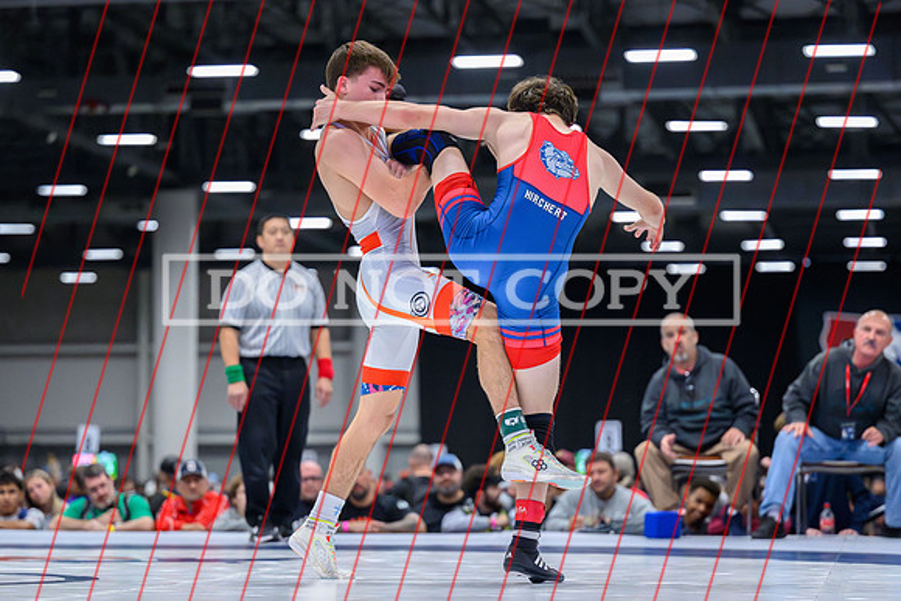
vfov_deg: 13.8
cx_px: 433
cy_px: 334
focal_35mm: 99
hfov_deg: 20.6
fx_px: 2477
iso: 12800
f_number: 2.8
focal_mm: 89
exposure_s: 1/800
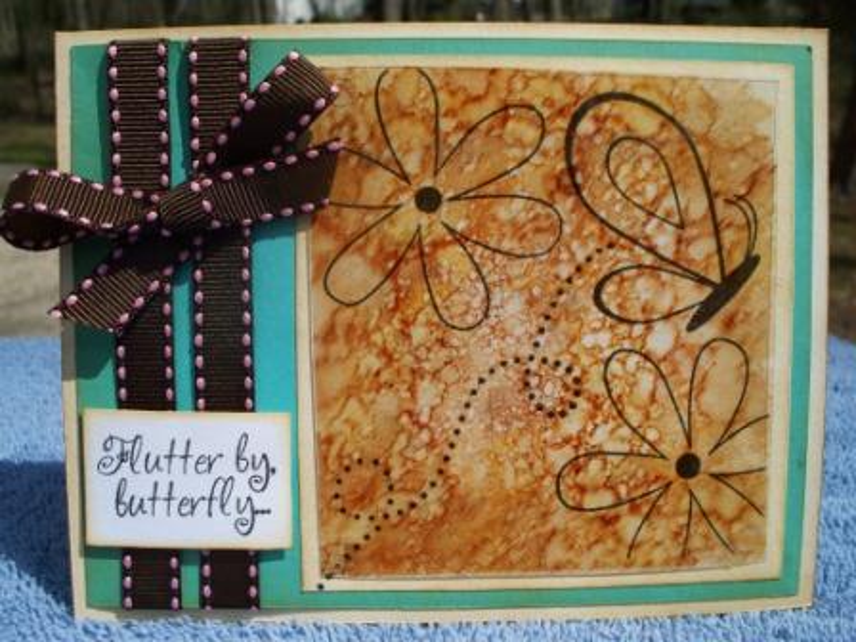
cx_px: 428
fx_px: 890
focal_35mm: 36
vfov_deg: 39.7
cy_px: 321
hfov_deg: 51.4
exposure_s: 1/640
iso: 64
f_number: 5
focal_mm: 7.54
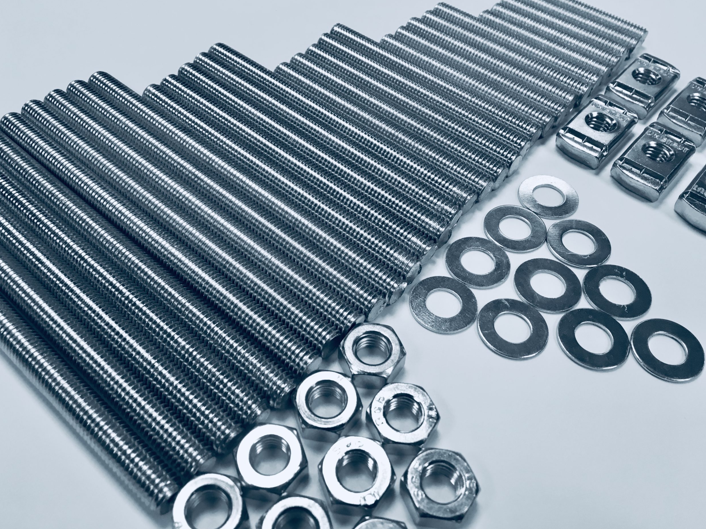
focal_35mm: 30
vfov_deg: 46.8
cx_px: 345
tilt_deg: -51.3
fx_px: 612
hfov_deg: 60.0
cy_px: 259
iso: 32
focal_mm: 4.15
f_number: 2.2
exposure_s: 1/33
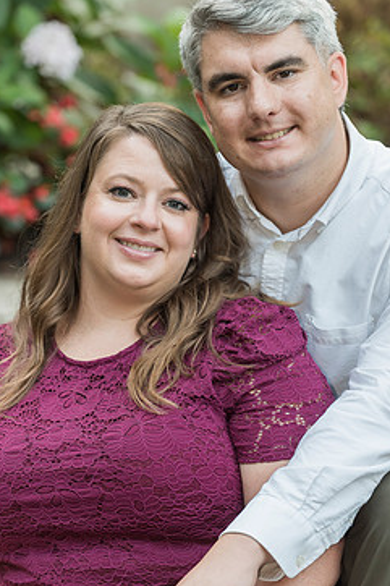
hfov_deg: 8.2
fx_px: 2732
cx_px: 196
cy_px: 259
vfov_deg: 12.2
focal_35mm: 168
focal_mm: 135
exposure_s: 1/160
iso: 640
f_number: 4
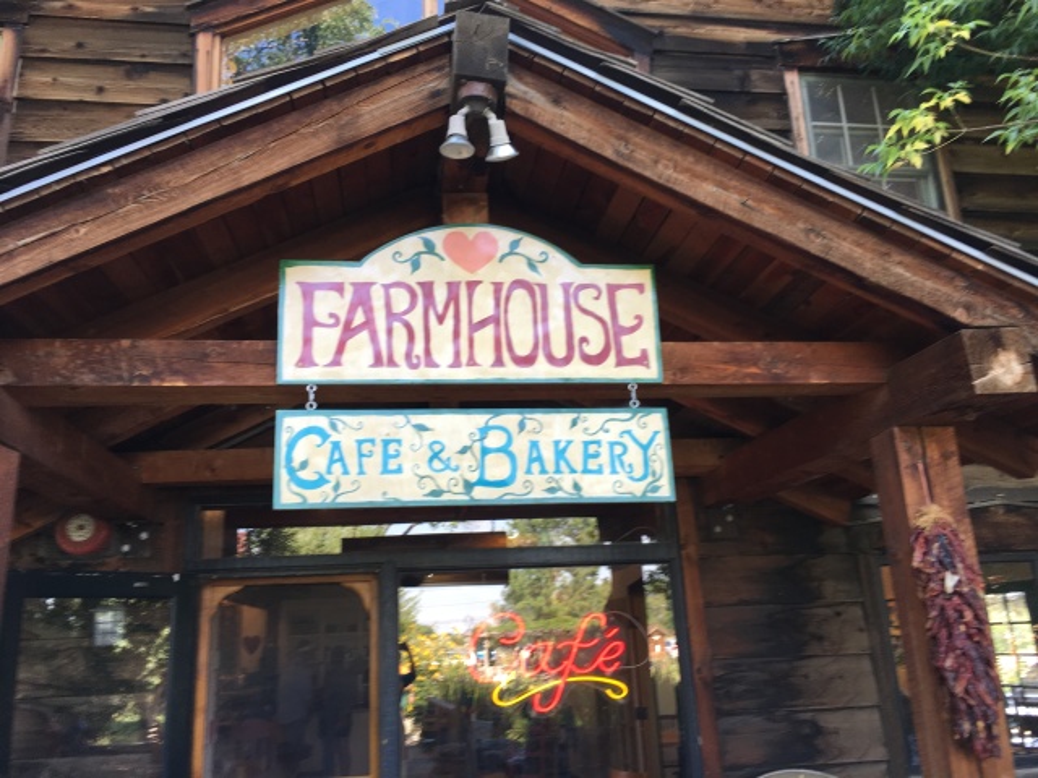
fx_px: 870
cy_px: 389
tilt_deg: +15.8
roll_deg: +2.1
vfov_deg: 48.2
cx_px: 519
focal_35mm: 29
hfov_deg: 61.7
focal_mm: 4.15
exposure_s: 1/60
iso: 32
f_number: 2.2
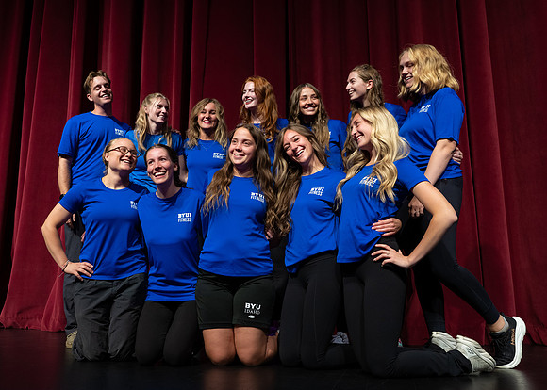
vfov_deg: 39.1
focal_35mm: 35
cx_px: 227
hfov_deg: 52.6
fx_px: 550
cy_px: 177
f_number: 6.3
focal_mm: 26
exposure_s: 1/100
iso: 1600
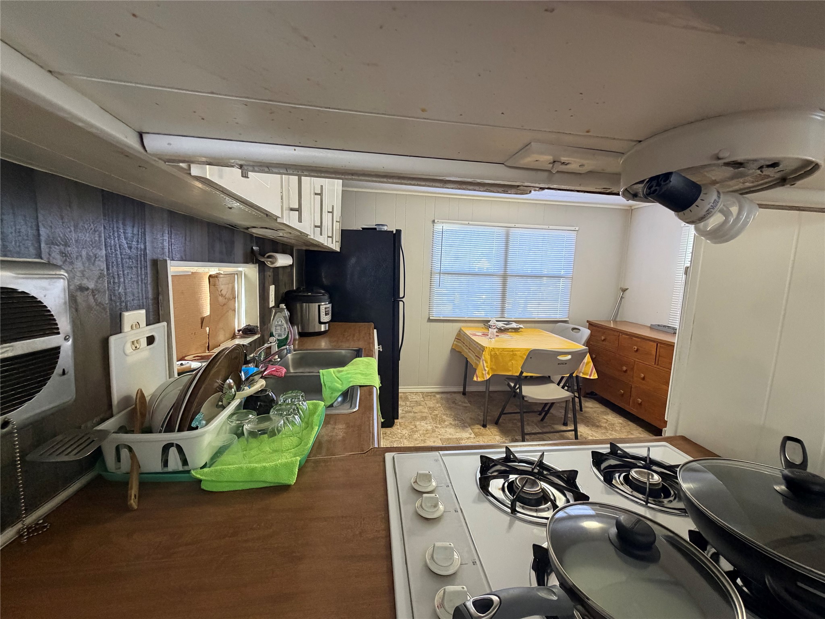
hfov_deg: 102.1
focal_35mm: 14
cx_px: 412
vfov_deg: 85.7
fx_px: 334
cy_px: 310
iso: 500
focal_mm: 2.22
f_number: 2.2
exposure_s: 1/60
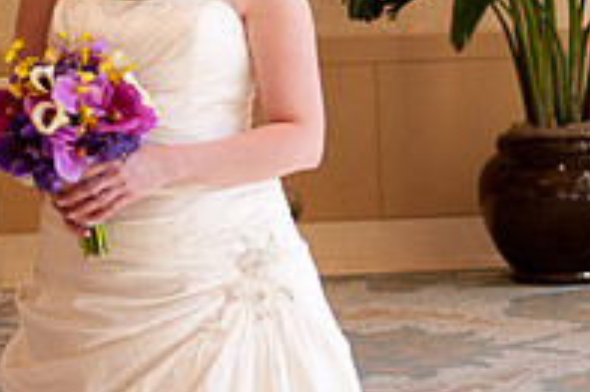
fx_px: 2407
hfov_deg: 13.7
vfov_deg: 9.3
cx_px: 659
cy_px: 180
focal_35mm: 147
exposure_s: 1/200
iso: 500
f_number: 2.8
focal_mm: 50
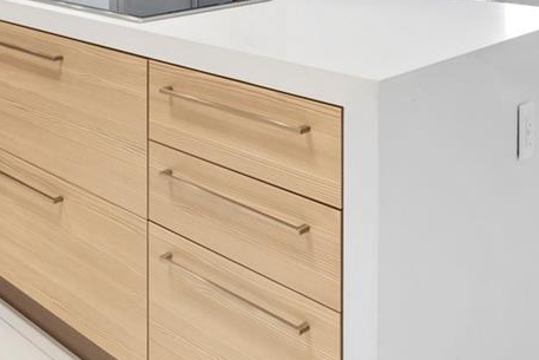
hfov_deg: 36.4
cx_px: 4
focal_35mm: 49
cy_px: -100
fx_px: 734
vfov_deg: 24.3
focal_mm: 14
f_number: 8
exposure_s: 1/3
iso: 100
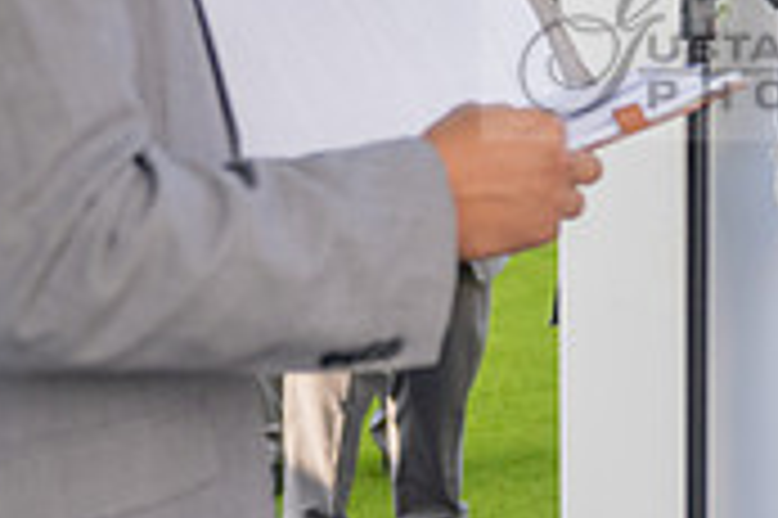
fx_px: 2612
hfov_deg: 16.4
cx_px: 872
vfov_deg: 11.2
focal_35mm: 121
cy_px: 34
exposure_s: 1/1000
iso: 400
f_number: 2.8
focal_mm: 36
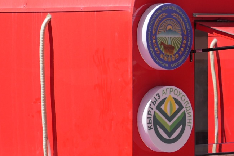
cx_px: 311
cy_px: 96
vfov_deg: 4.8
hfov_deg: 7.1
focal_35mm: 287
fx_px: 1866
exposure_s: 1/500
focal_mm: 65
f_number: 4.5
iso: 100
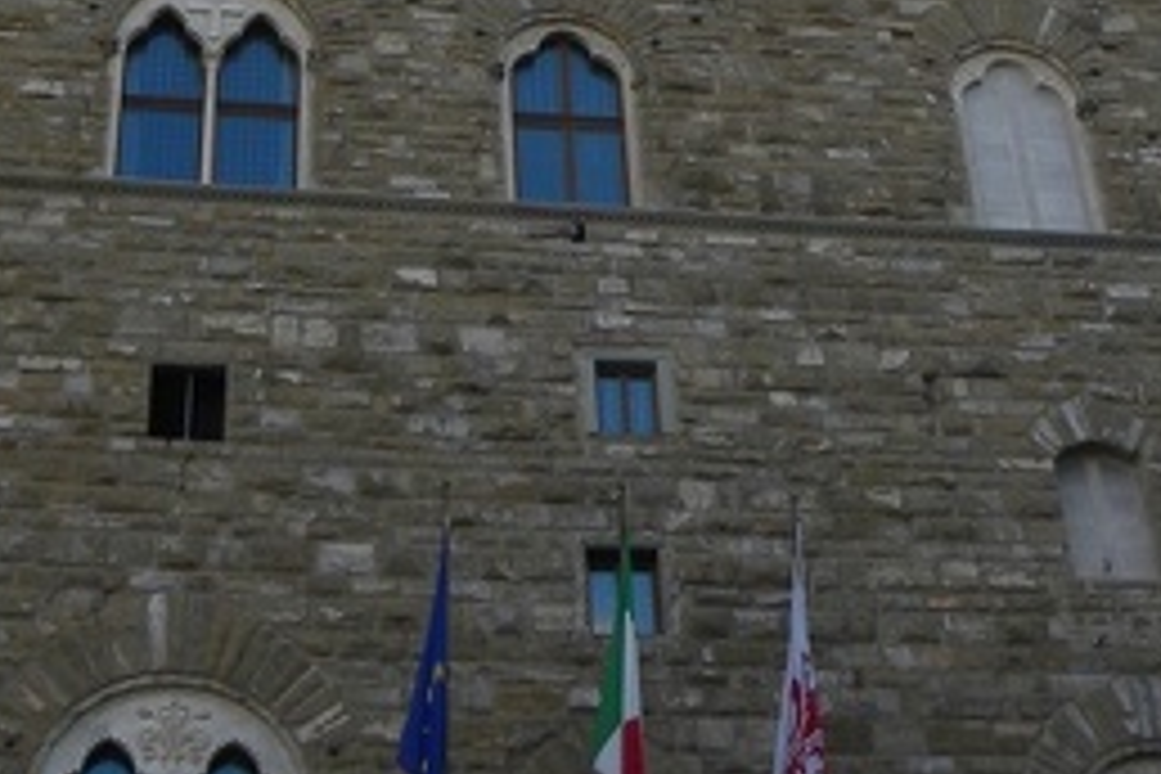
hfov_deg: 24.4
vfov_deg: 15.7
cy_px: -230
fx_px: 2677
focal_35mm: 83
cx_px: 716
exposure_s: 1/187
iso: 64
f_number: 4.5
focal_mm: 4.6
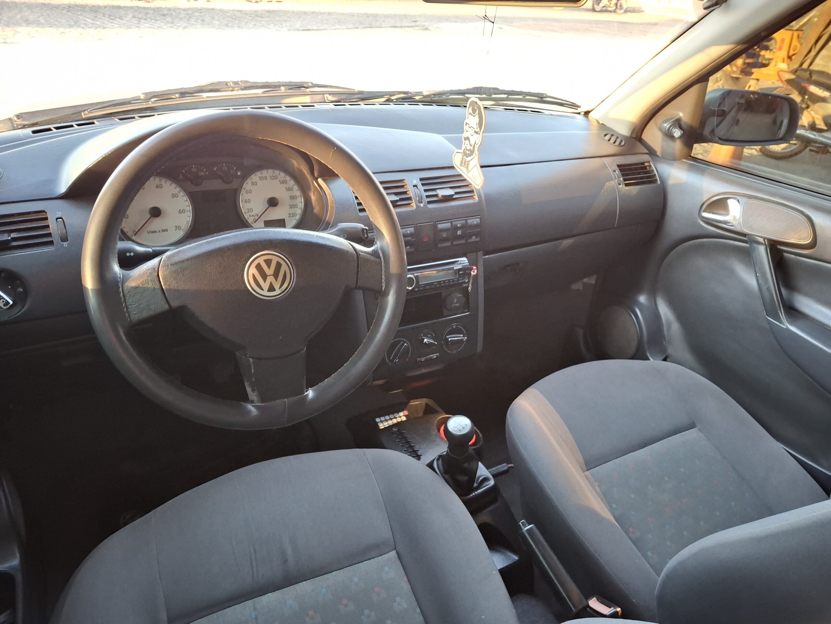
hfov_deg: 69.4
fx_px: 600
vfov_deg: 54.9
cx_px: 416
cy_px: 312
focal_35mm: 25
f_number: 1.8
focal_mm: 4.69
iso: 250
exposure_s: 1/25
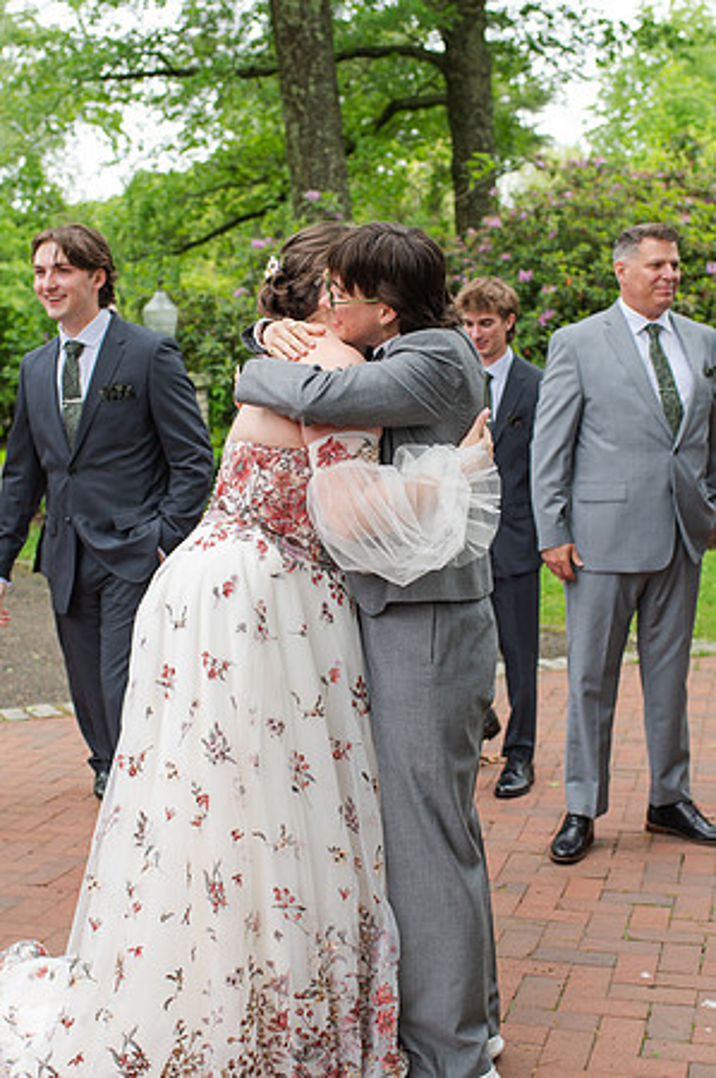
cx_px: 336
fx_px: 1572
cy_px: 539
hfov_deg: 25.7
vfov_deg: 37.8
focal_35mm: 53
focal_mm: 35
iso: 110
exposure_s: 1/320
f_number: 3.5
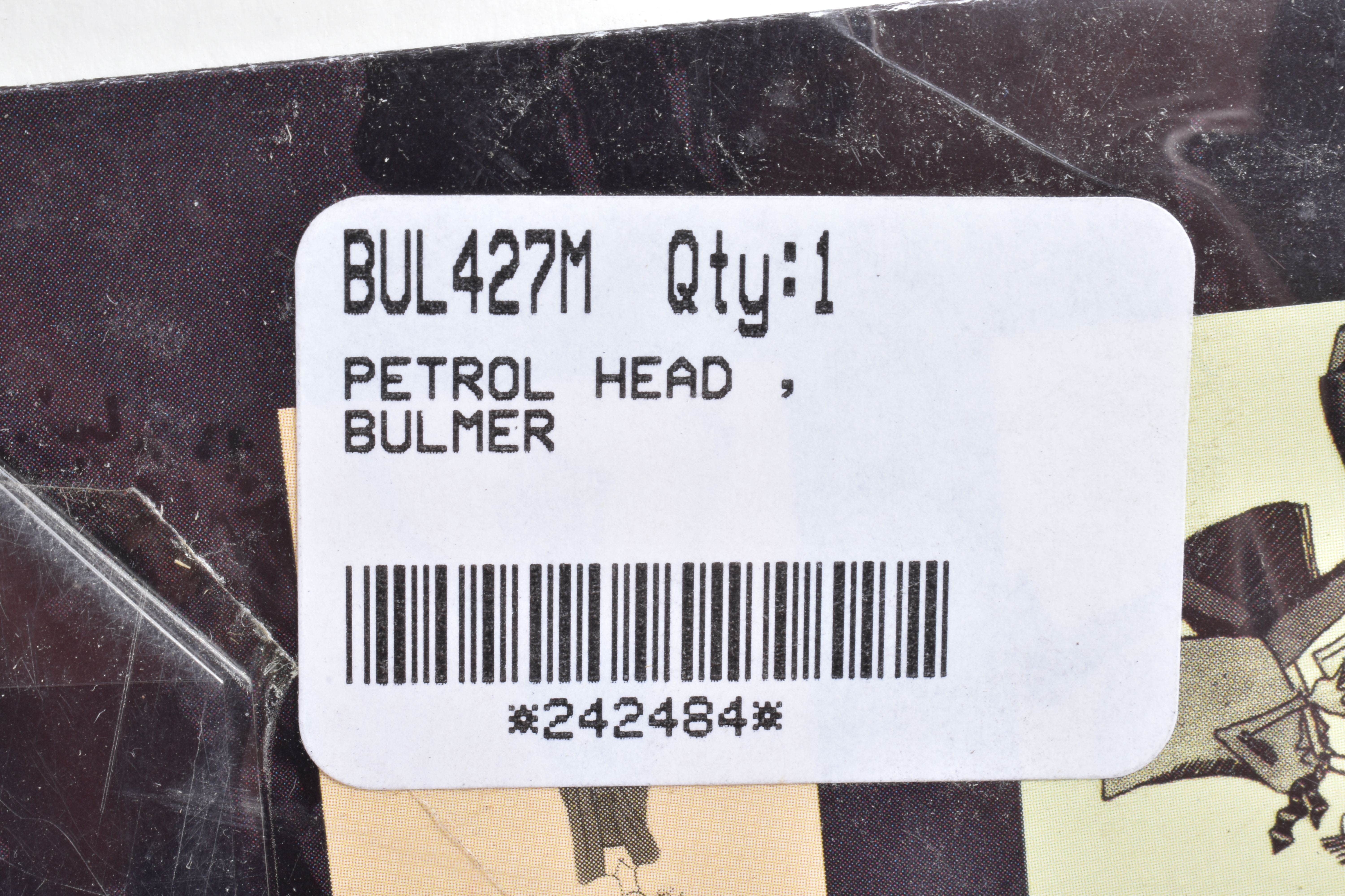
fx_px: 3082
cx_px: 672
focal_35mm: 82
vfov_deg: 16.6
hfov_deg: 24.6
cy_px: 448
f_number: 29
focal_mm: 55
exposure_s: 1/100
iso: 100
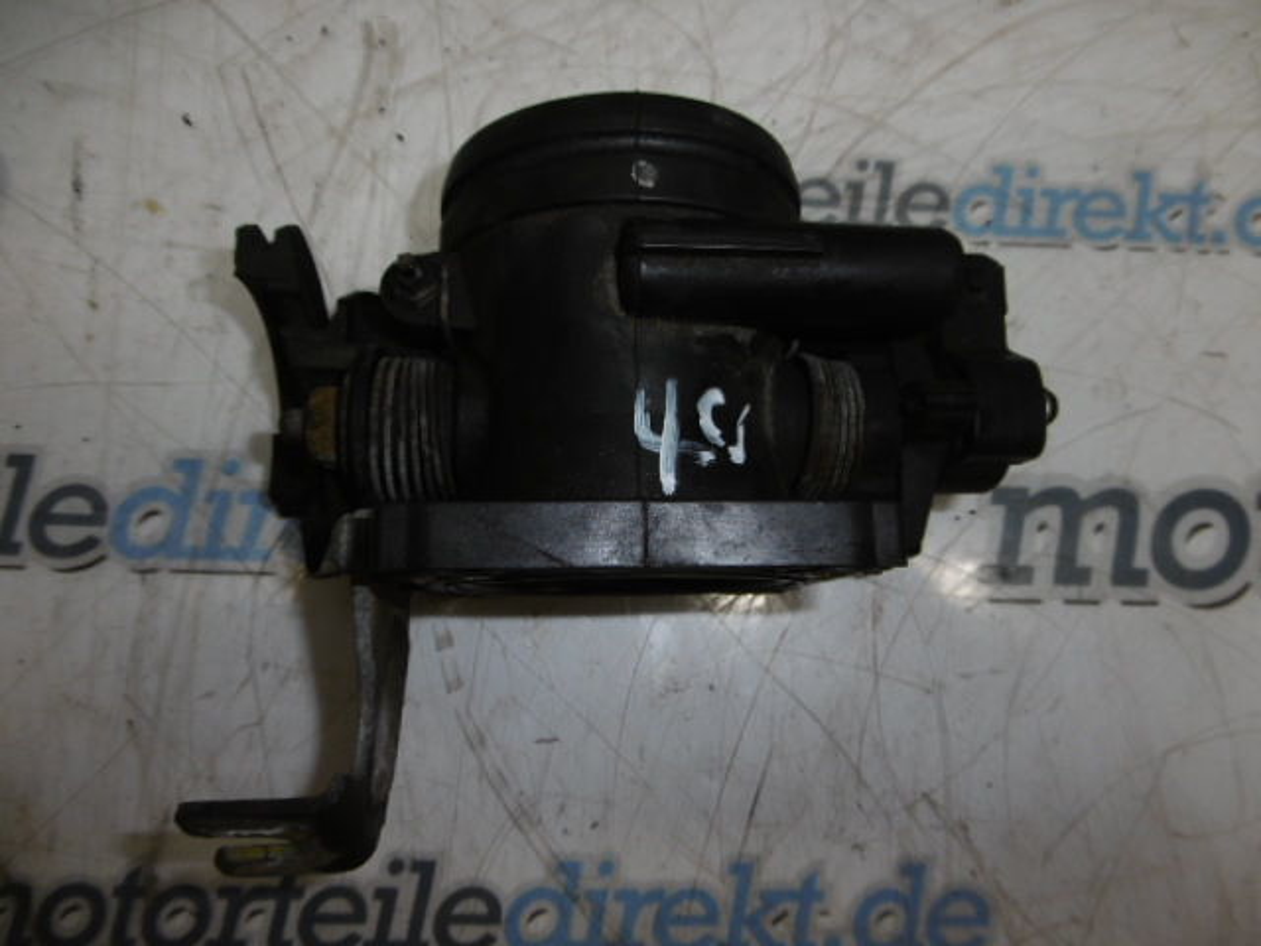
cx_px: 630
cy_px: 473
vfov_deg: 56.8
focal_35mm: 24
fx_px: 874
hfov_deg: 71.6
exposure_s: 1/60
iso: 100
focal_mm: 4.3
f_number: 7.8
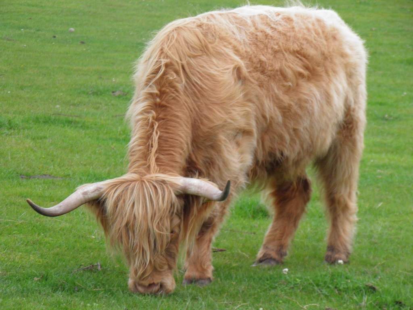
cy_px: 155
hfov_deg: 9.7
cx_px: 206
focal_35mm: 204
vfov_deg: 7.3
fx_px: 2434
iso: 125
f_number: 4.1
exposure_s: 1/60
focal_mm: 36.7
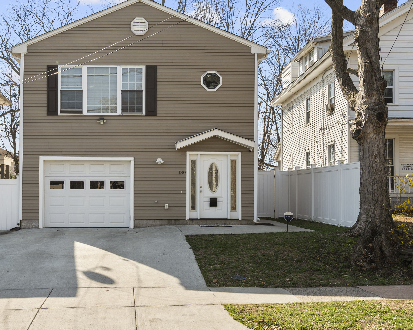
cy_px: 156
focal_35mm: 43
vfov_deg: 34.9
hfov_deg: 42.3
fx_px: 526
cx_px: 138
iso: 200
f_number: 9
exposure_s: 1/50
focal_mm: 31
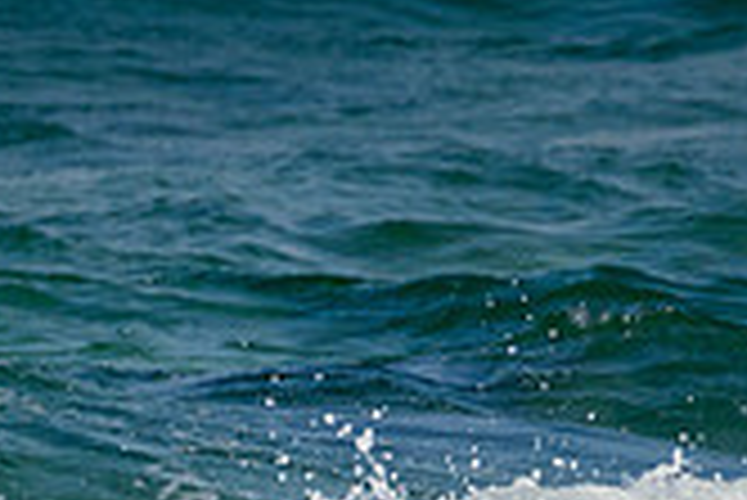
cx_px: 306
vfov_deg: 0.5
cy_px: 723
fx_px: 57983
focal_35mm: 2792
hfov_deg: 0.7
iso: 720
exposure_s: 1/2000
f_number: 11
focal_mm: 800
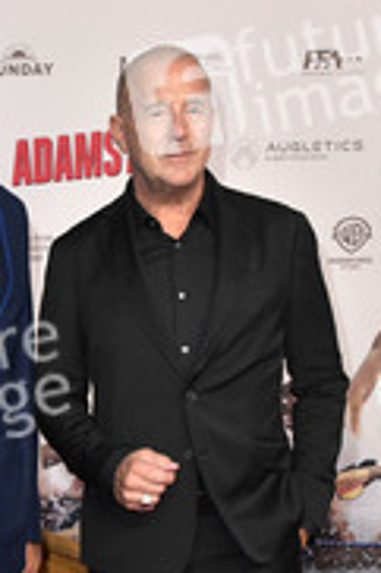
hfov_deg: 15.2
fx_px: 1400
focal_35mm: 88
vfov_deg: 22.4
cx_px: 0
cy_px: 554
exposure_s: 1/160
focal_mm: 40
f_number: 7.1
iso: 1600
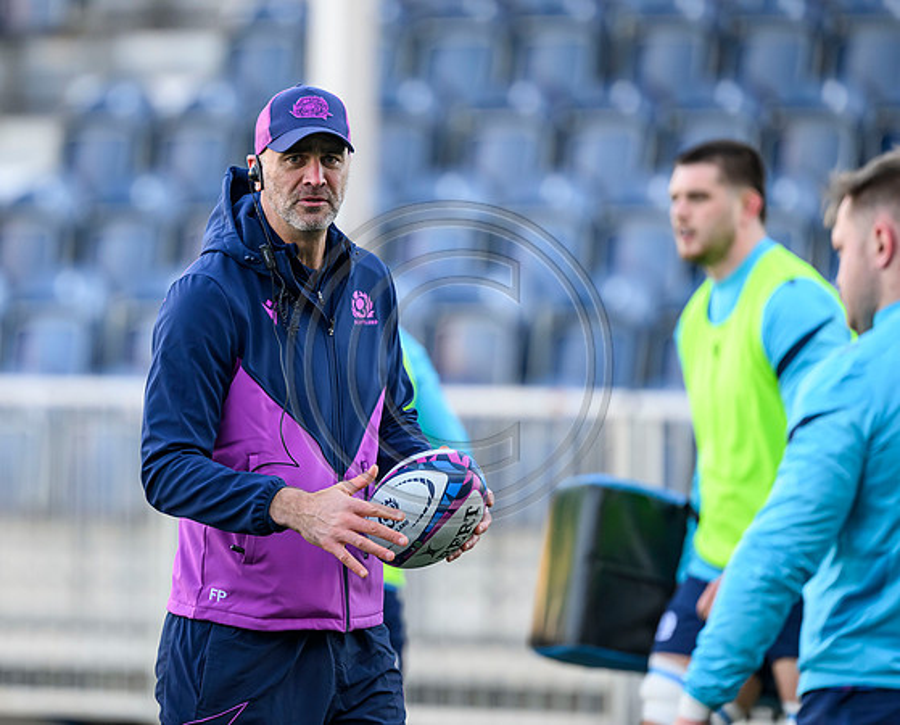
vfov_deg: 3.0
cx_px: 272
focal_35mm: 523
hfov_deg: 3.7
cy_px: 306
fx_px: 13955
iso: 1250
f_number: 3.2
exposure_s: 1/1250
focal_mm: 400
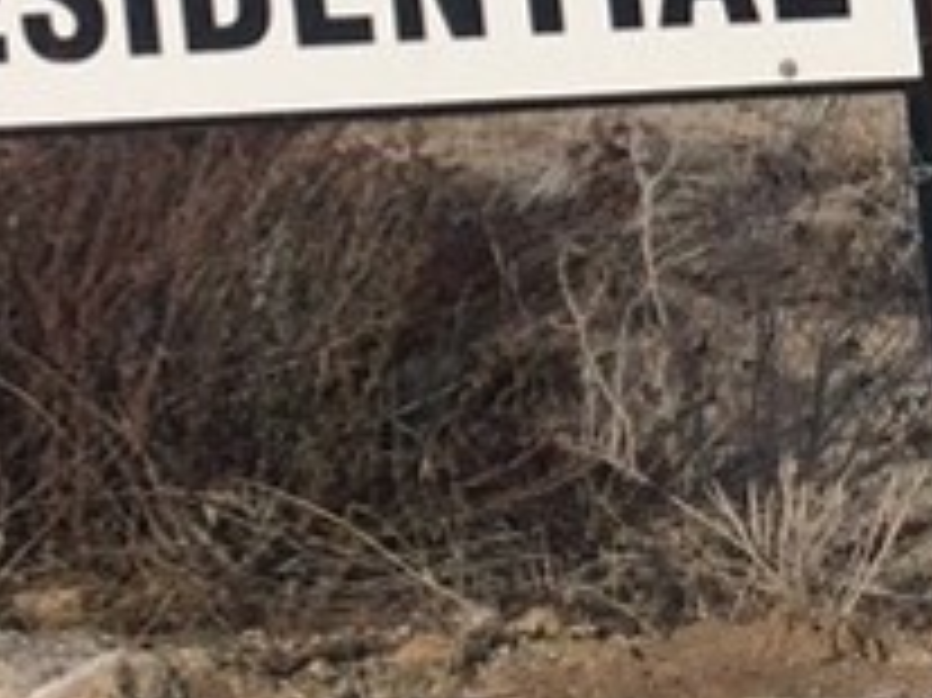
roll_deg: -2.5
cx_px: 1288
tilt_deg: -9.6
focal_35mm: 158
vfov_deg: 9.1
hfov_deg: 12.1
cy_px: -412
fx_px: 4252
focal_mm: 3.3
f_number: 2.4
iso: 32
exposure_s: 1/5208
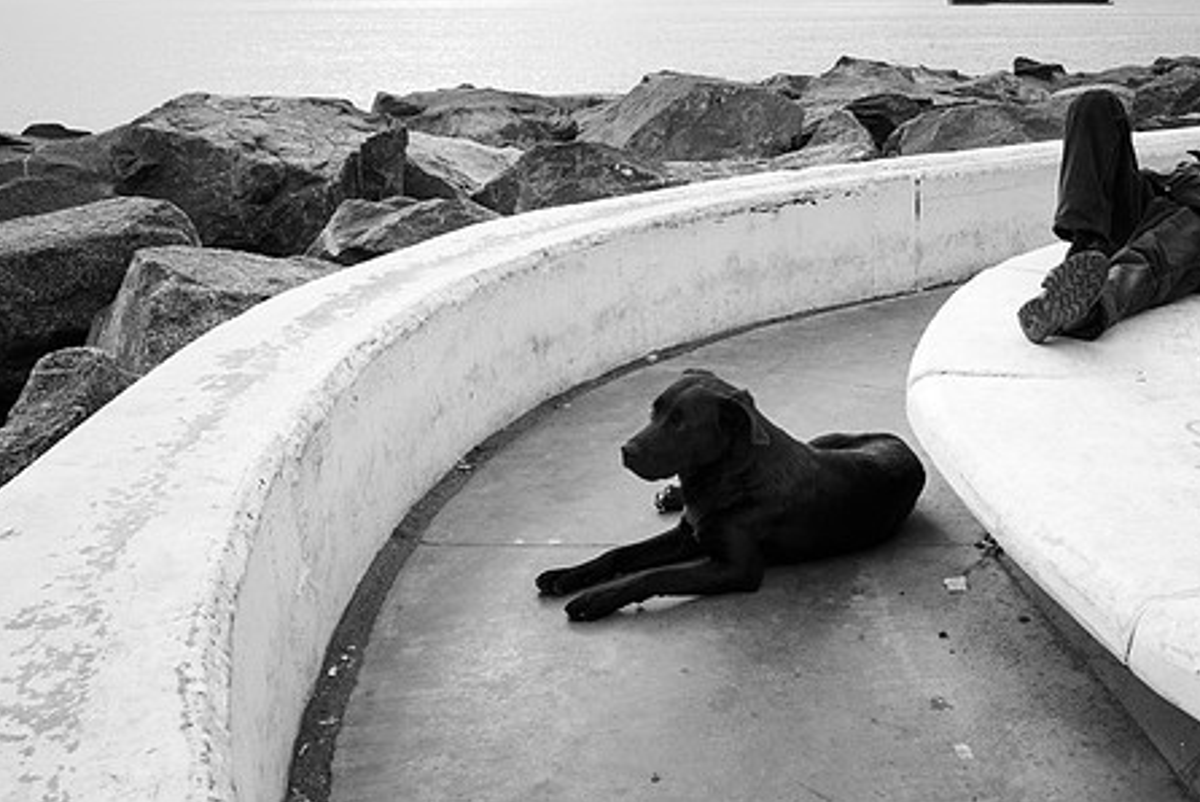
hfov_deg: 51.3
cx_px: 748
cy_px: 346
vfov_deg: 35.9
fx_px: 1234
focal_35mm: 37
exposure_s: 1/110
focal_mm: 18
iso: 200
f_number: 11
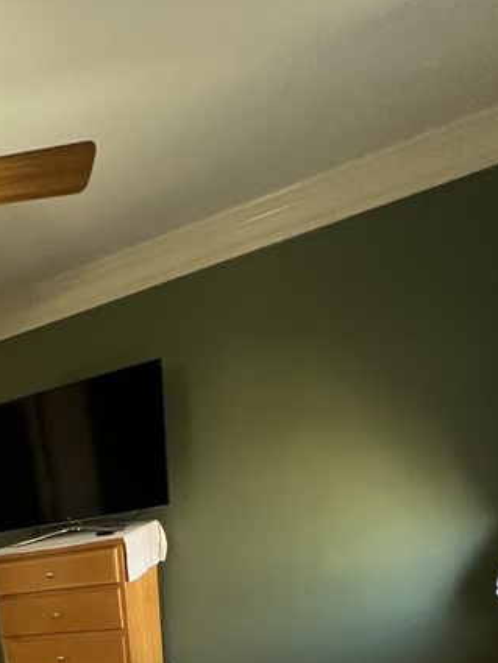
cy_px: 813
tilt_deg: -22.6
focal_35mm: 33
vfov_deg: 38.8
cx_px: -50
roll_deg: +12.0
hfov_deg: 36.4
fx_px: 633
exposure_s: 1/60
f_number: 1.8
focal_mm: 1.57
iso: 320
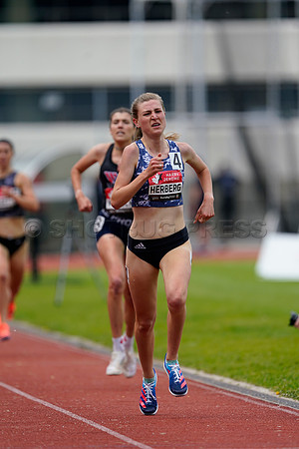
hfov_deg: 2.3
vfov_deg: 3.4
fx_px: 7474
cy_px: 224
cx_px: 150
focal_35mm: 600
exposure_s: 1/640
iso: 320
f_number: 5
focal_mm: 600
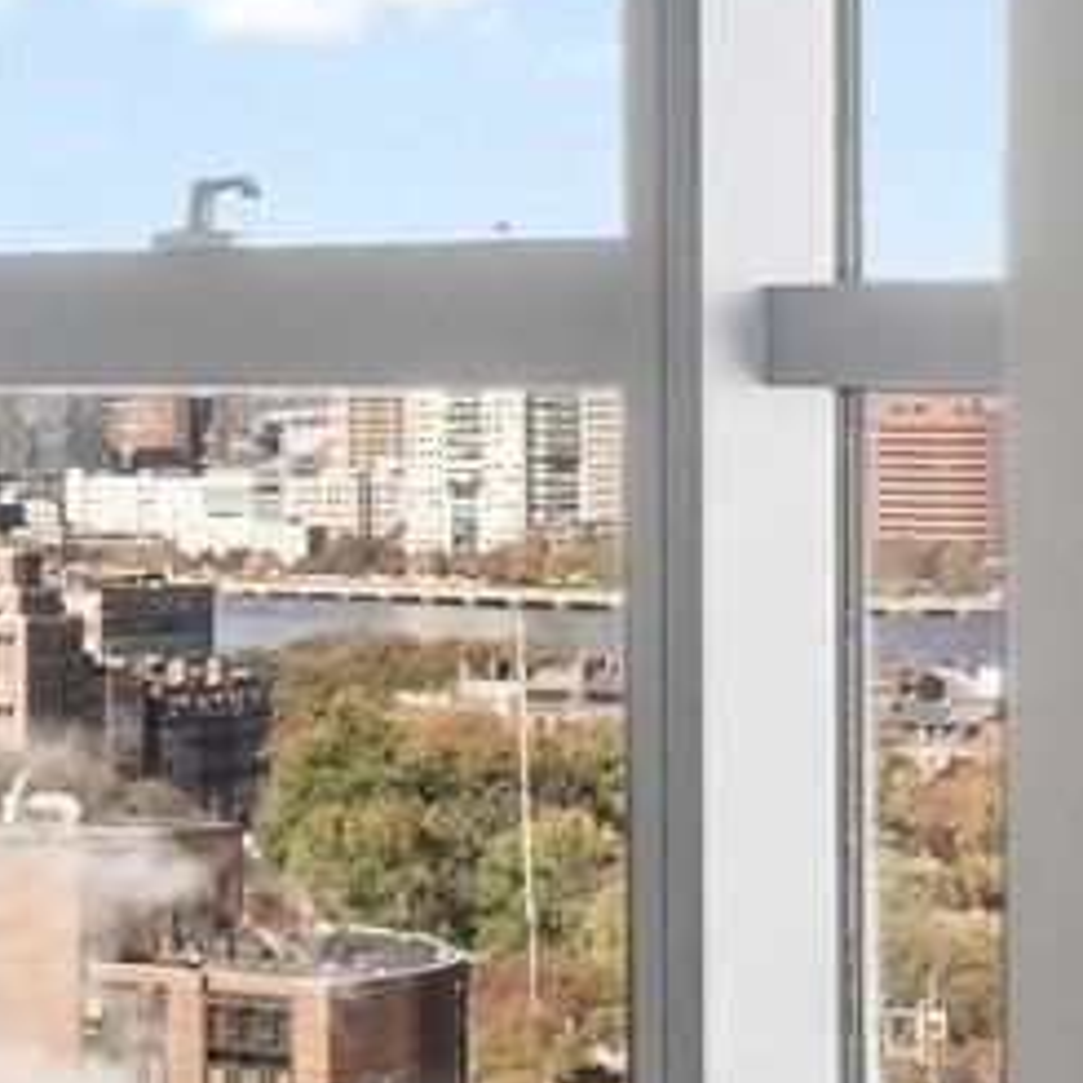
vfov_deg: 10.9
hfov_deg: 10.7
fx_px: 5663
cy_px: 387
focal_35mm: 160
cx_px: -252
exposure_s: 1/10
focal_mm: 30
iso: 320
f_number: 11
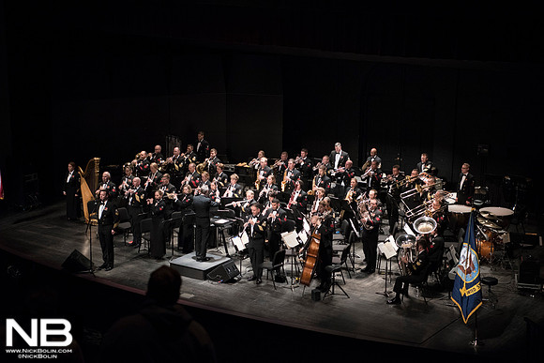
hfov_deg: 28.8
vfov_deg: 19.5
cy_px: 182
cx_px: 272
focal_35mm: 70
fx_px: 1058
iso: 4000
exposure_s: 1/640
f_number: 2.8
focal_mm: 70
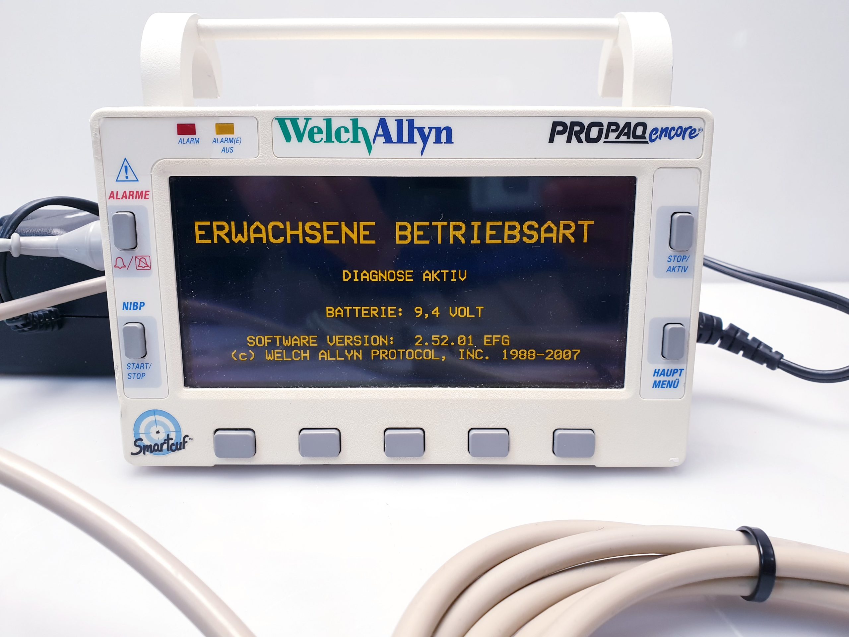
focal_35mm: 26
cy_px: 318
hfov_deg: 67.3
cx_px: 424
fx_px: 638
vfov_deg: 53.1
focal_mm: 4.3
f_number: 2.4
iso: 100
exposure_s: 1/50
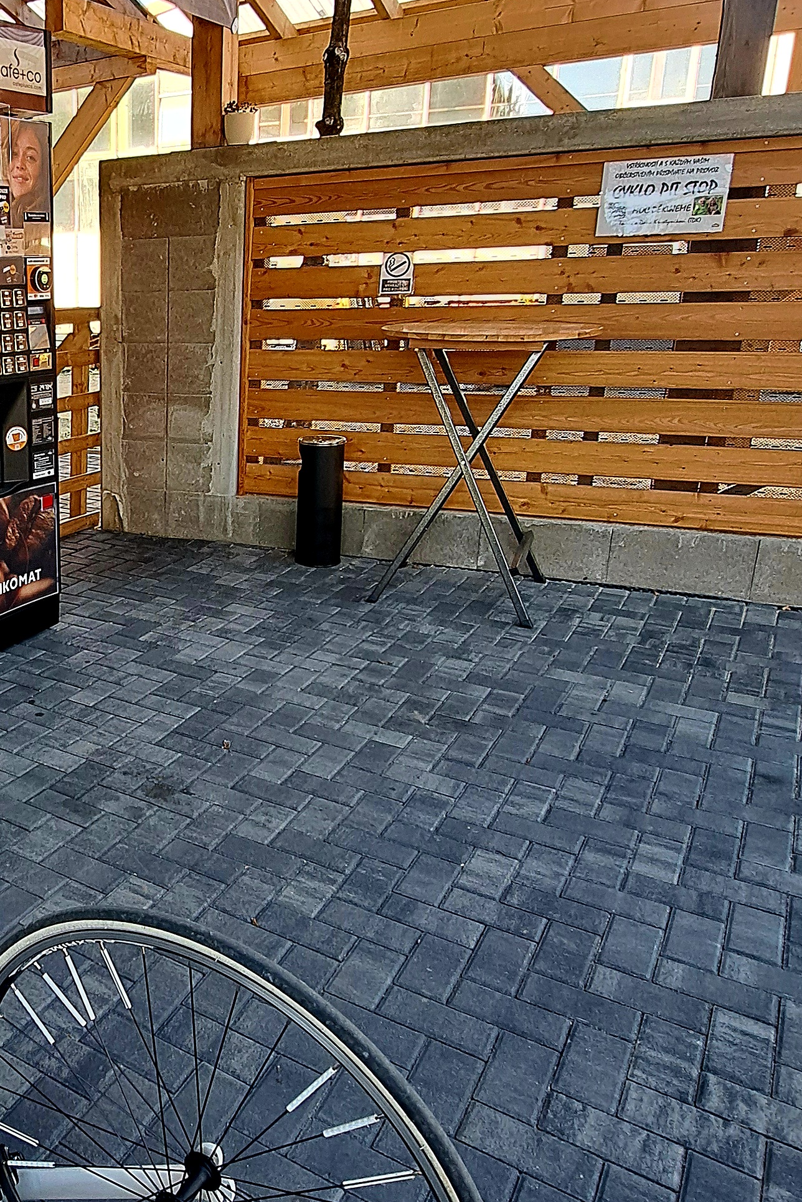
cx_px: 7
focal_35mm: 28
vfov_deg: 65.4
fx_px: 936
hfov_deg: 40.8
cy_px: 572
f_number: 2.2
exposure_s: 1/100
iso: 50
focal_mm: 1.74
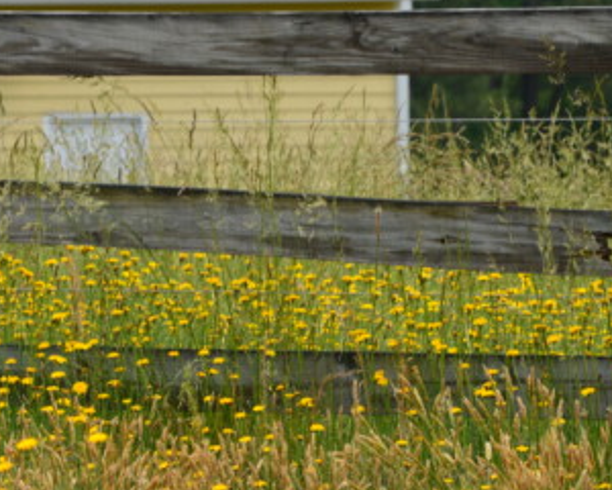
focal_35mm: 403
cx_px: 299
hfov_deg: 4.8
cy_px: 227
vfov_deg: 3.8
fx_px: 7299
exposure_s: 1/125
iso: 140
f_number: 11
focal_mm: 190
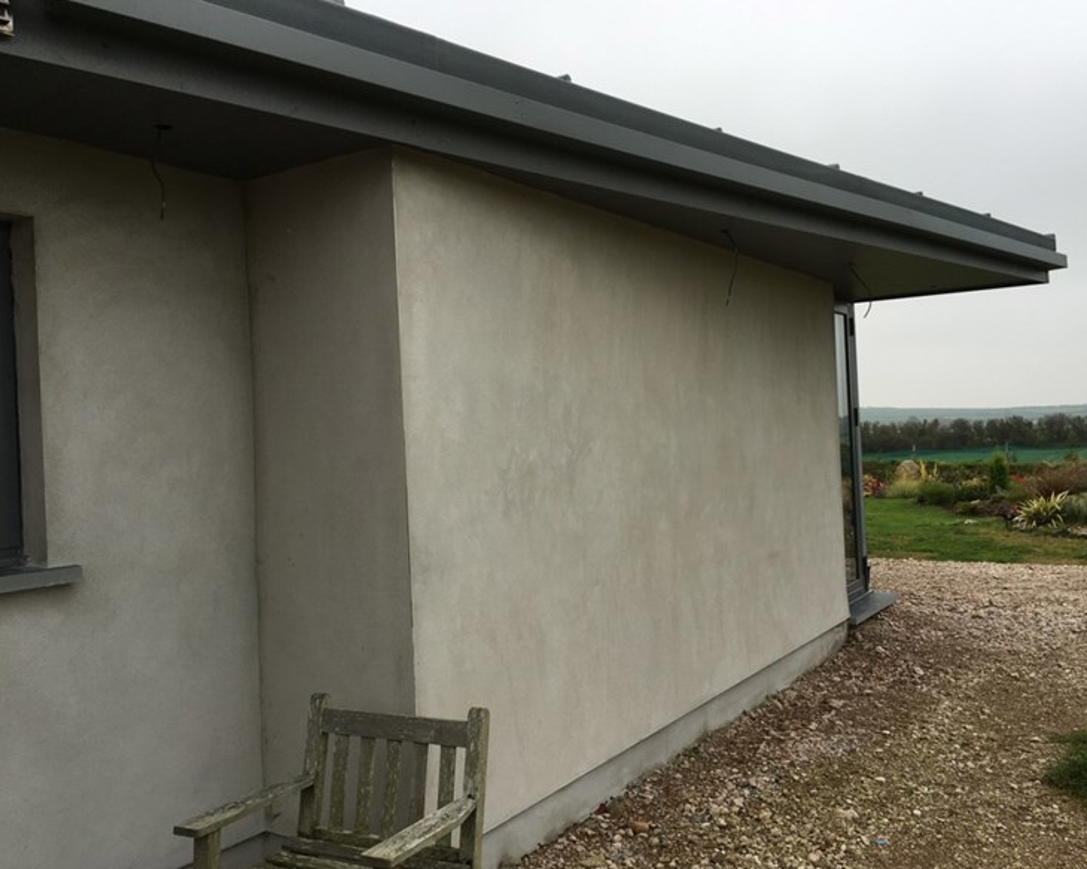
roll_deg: +2.6
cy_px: 443
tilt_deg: -1.1
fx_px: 997
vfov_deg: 47.1
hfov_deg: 57.1
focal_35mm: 31
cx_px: 582
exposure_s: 1/260
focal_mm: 4.15
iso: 25
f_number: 2.2
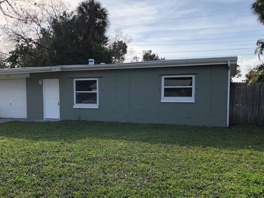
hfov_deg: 50.0
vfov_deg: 38.5
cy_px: 118
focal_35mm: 37
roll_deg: +1.2
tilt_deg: -4.3
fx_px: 282
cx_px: 113
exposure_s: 1/1779
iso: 20
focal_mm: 3.99
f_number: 1.8
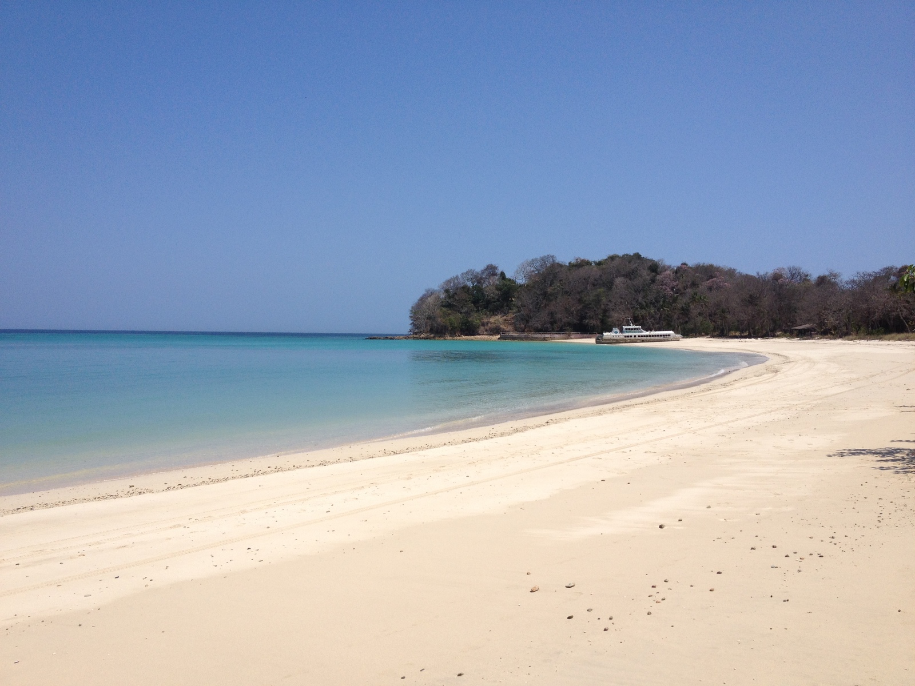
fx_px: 925
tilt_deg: -4.1
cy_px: 343
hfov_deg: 52.6
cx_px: 458
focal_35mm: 35
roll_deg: -0.2
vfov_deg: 40.7
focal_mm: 4.28
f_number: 2.4
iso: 50
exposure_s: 1/3460
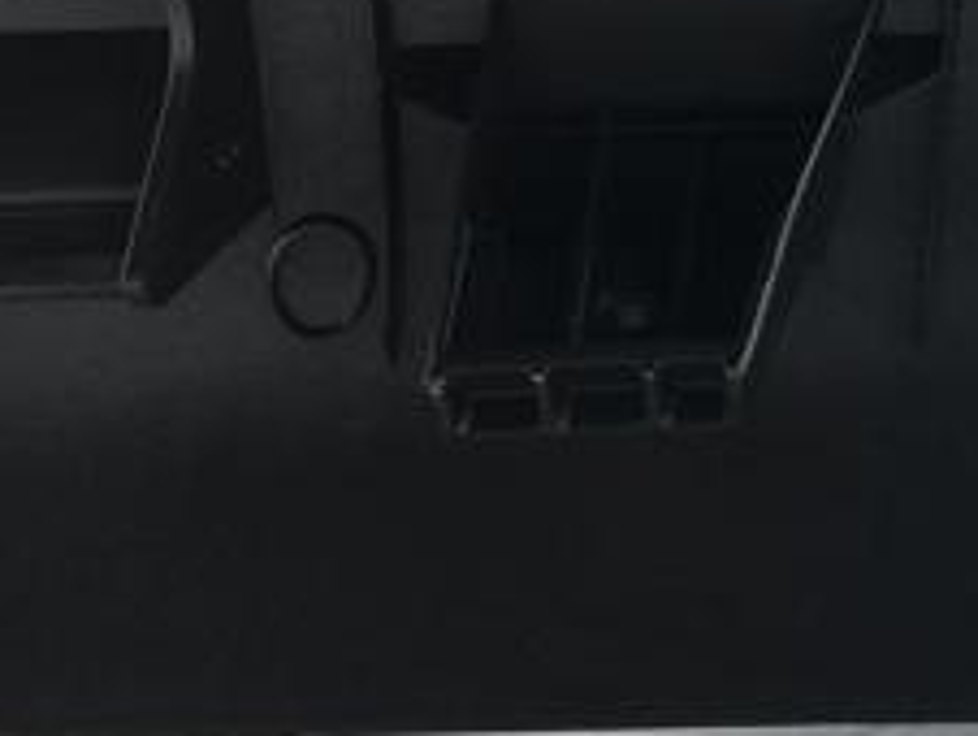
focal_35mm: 82
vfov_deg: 17.9
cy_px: 212
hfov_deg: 21.5
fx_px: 2319
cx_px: 1277
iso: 25
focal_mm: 4.15
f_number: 2.2
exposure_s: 1/100
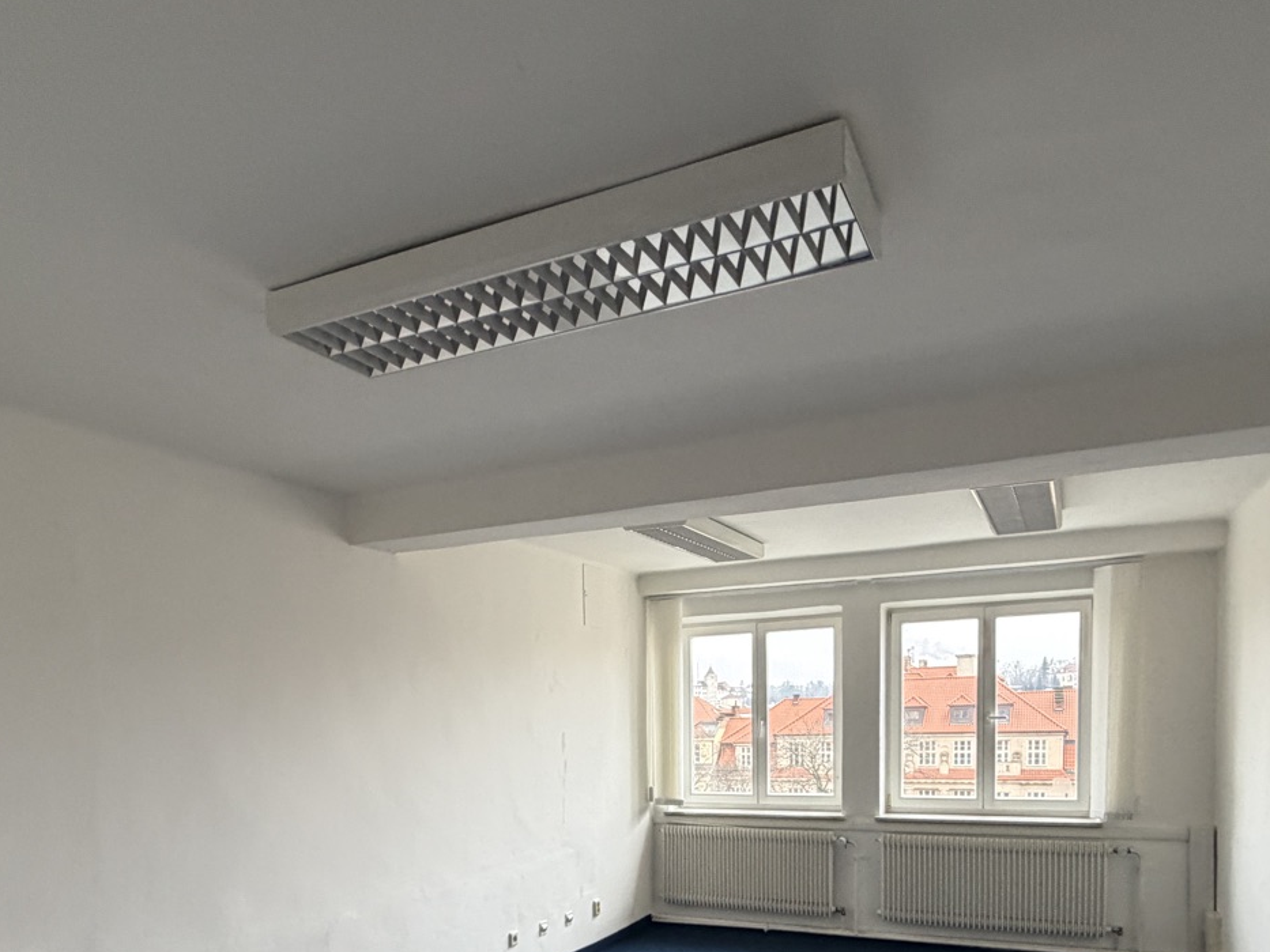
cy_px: 785
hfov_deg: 71.6
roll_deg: +1.3
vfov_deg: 52.5
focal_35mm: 24
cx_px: 640
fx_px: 881
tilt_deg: -3.9
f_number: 2.2
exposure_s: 1/70
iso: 320
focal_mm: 2.22
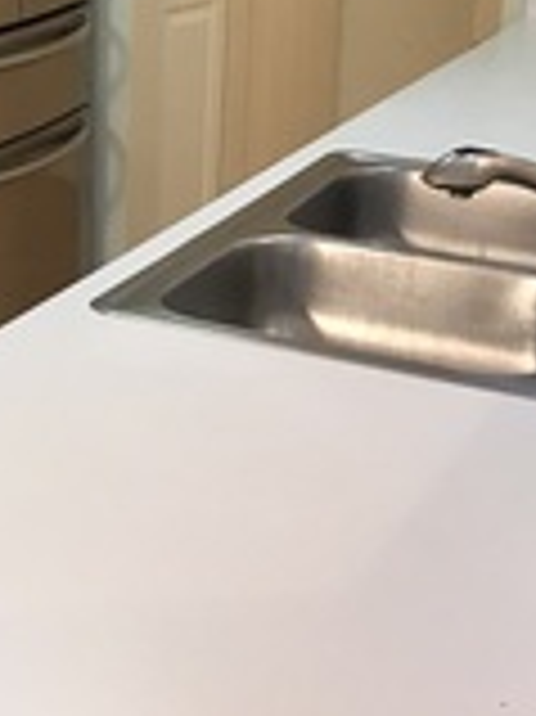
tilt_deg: -12.8
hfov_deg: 16.2
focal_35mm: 88
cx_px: -61
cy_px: 117
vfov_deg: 21.9
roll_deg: -0.3
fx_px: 1819
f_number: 1.8
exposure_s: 1/30
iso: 40
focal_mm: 3.99
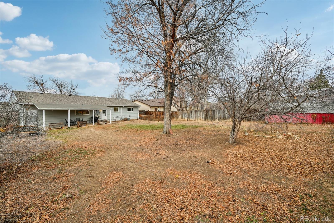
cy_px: 112
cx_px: 167
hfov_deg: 104.3
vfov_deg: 81.2
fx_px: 130
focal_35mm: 14
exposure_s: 1/15
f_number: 8
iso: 72
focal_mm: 14
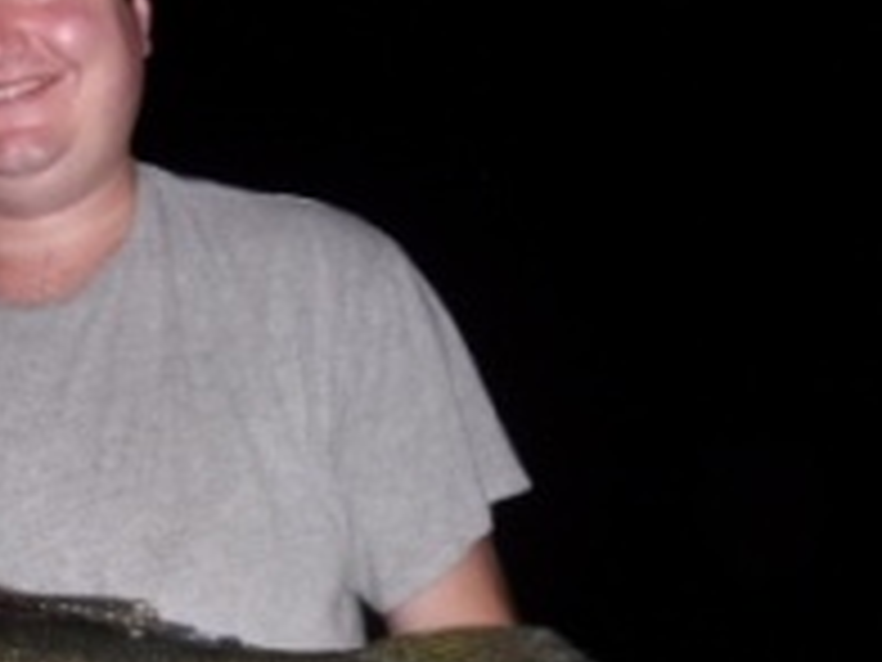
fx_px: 1248
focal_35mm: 49
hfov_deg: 37.3
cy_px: 423
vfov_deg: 29.5
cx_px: 158
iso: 200
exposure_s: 1/34
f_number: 3.3
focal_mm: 4.3
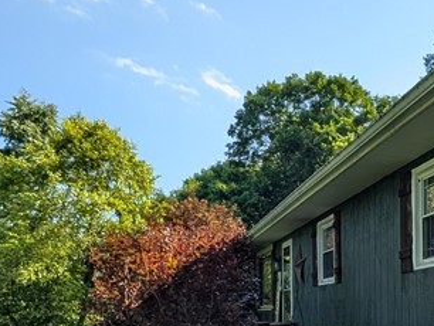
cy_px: 309
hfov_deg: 42.3
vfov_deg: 33.6
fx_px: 502
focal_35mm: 40
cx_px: 404
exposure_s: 1/1064
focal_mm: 2.02
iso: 39
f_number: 1.7
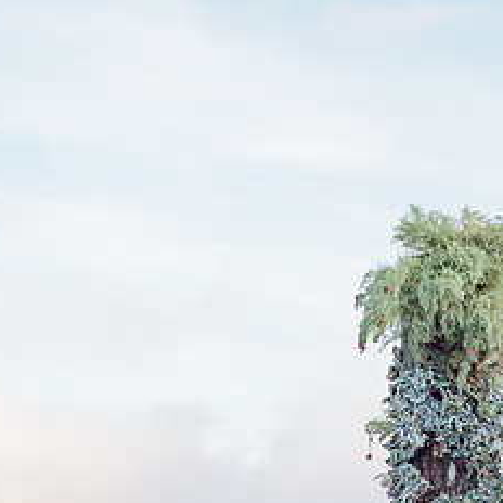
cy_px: 483
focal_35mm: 114
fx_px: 1874
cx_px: 267
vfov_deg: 15.1
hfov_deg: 15.3
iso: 200
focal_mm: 25
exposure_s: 1/125
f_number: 7.1
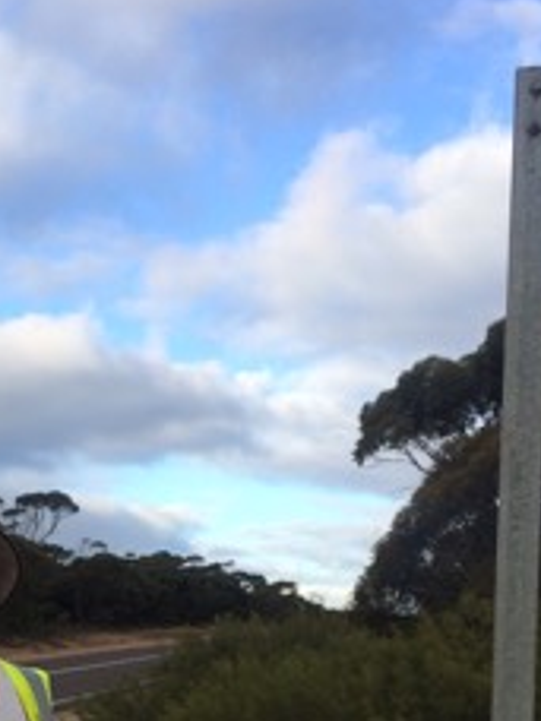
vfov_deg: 27.8
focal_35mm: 66
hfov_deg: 21.7
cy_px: 702
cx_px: 47
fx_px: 1375
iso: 32
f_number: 2.2
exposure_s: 1/838
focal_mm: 4.15
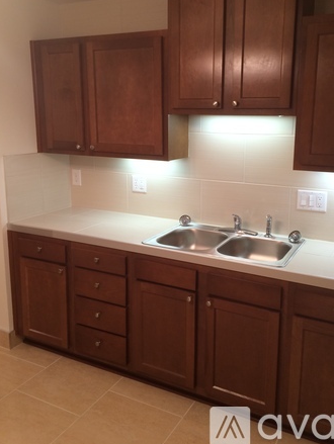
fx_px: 424
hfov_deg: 43.0
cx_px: 184
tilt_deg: -12.1
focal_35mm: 33
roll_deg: +0.0
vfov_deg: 55.2
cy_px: 194
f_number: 2.2
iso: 50
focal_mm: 4.15
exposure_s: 1/30
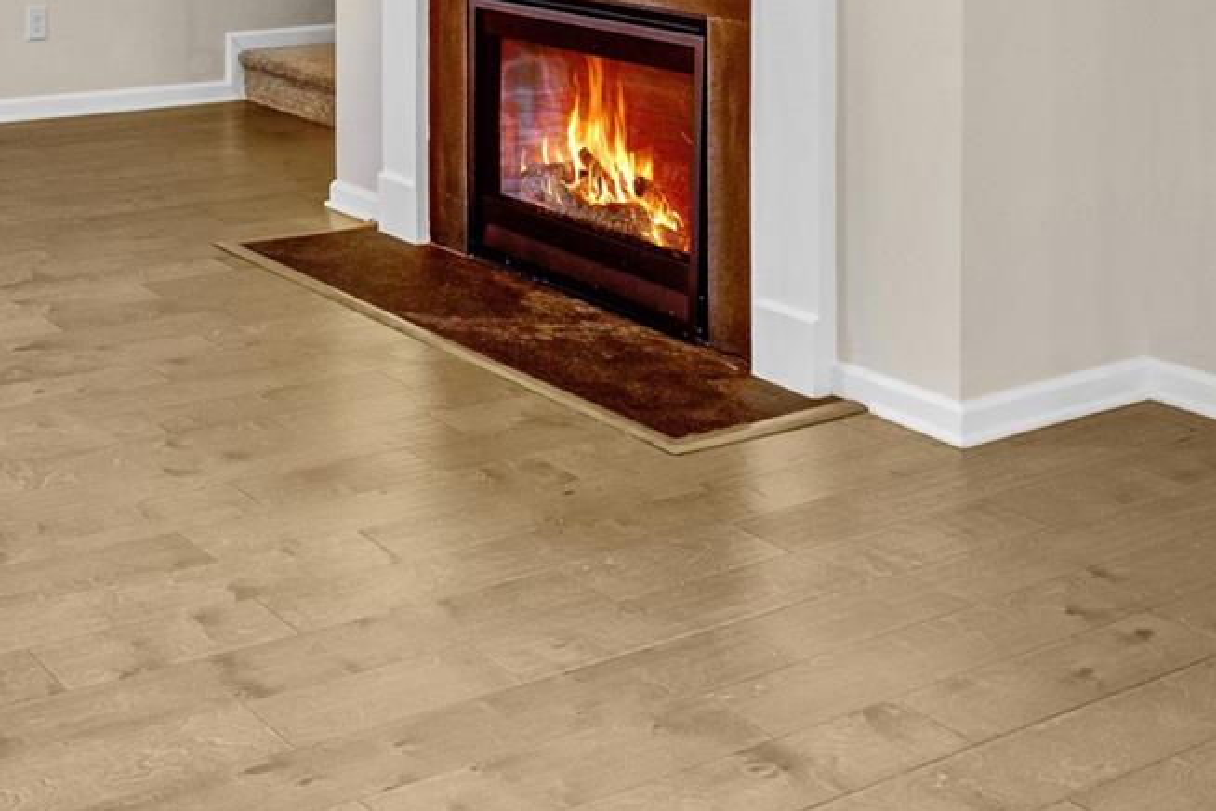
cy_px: -176
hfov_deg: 36.6
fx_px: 1587
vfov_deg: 25.5
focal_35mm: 47
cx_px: -59
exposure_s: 1/8
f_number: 9
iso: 250
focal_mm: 10
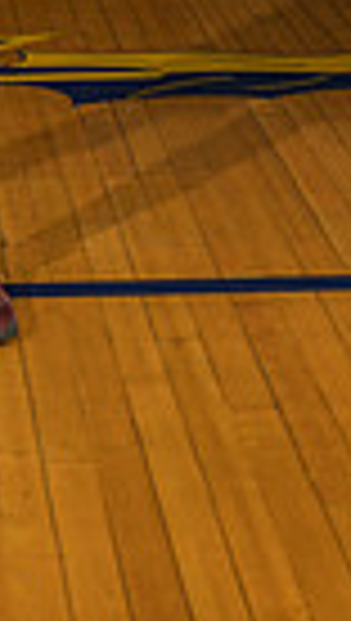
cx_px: -86
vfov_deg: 13.9
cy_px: -378
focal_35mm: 143
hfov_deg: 8.4
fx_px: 2357
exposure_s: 1/200
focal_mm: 42
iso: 160
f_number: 7.1
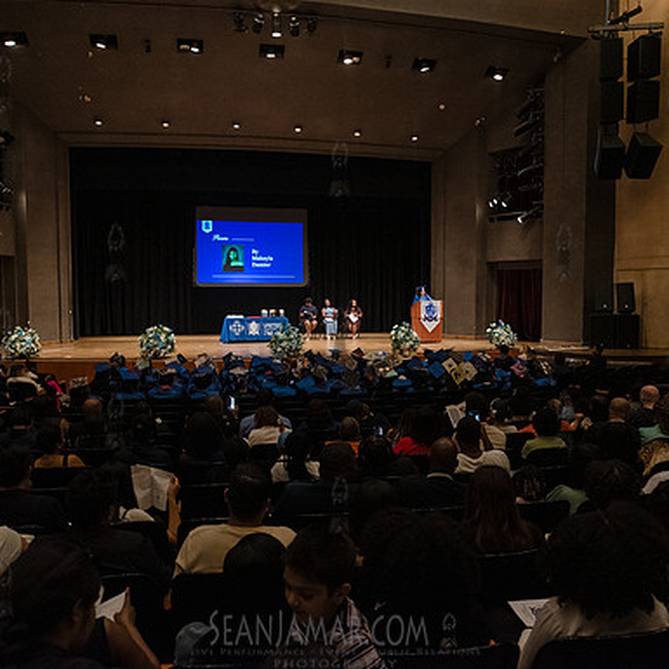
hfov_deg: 52.5
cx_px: 339
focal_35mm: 31
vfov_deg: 52.5
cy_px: 334
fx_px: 678
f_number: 4
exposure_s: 1/200
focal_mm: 24
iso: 5000
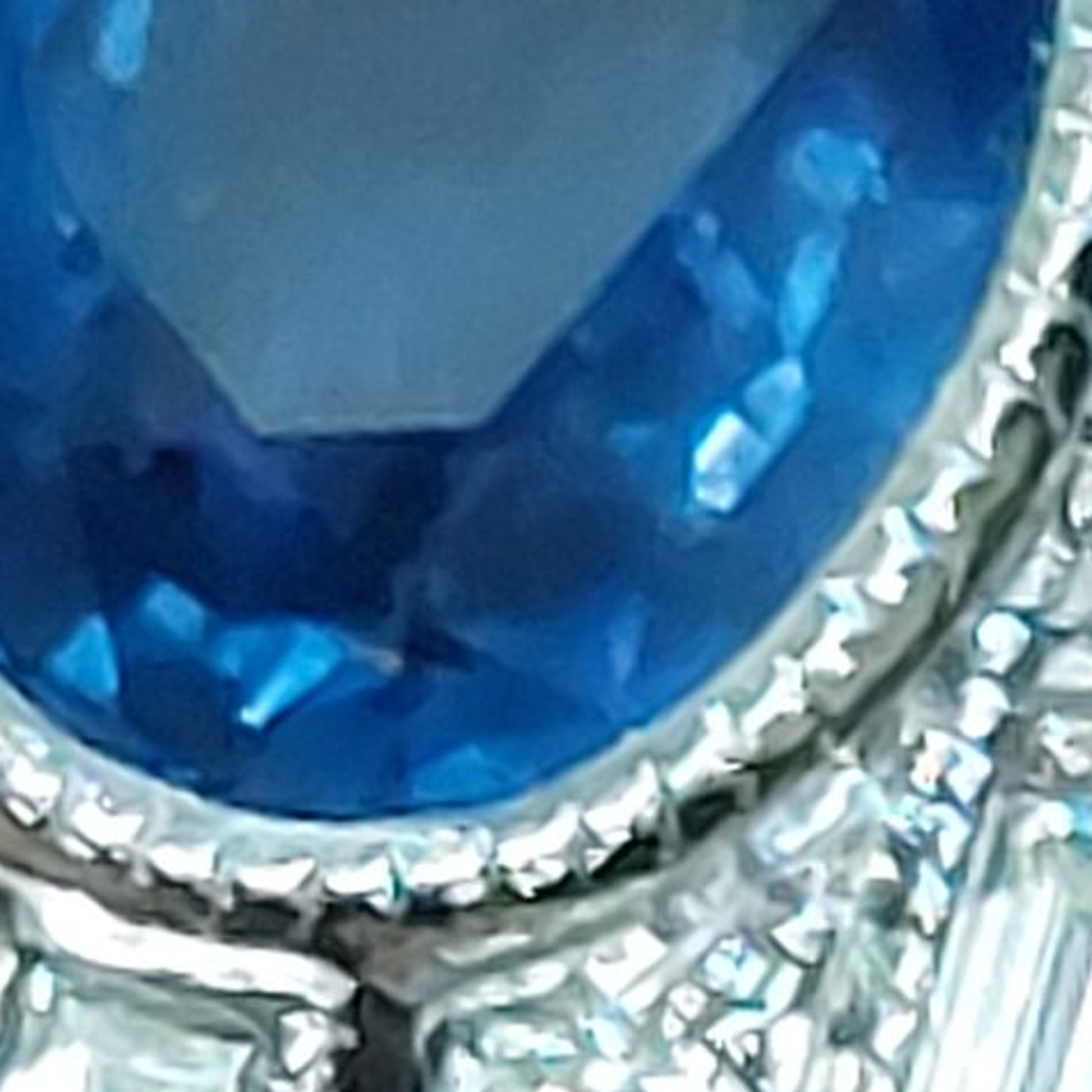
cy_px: 184
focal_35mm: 119
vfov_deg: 14.5
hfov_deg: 14.6
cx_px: 356
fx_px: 4247
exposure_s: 1/50
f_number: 1.8
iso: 125
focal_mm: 5.23
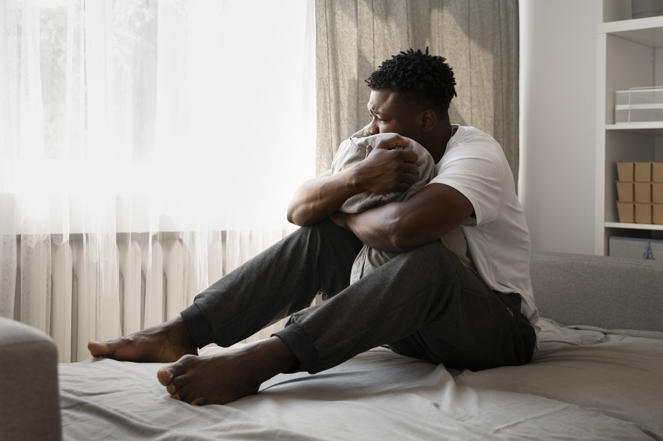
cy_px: 220
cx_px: 332
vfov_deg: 28.6
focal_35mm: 47
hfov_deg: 41.9
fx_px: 865
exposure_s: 1/320
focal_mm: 47
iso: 500
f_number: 4
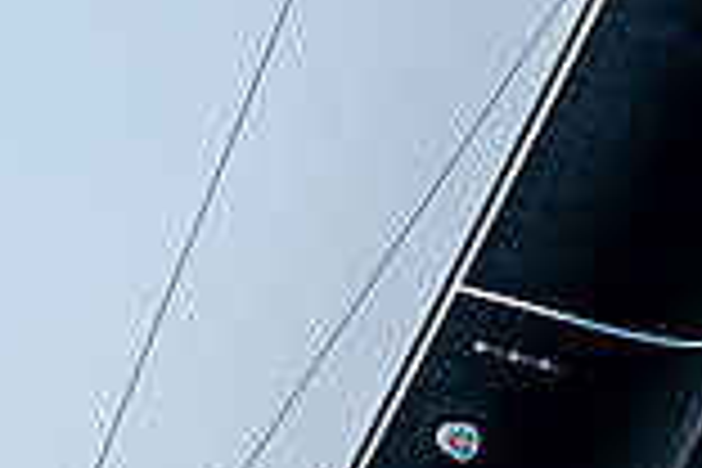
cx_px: 963
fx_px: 34629
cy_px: 922
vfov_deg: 0.8
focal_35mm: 1776
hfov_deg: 1.2
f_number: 5.6
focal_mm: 300
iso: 320
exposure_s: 1/2500
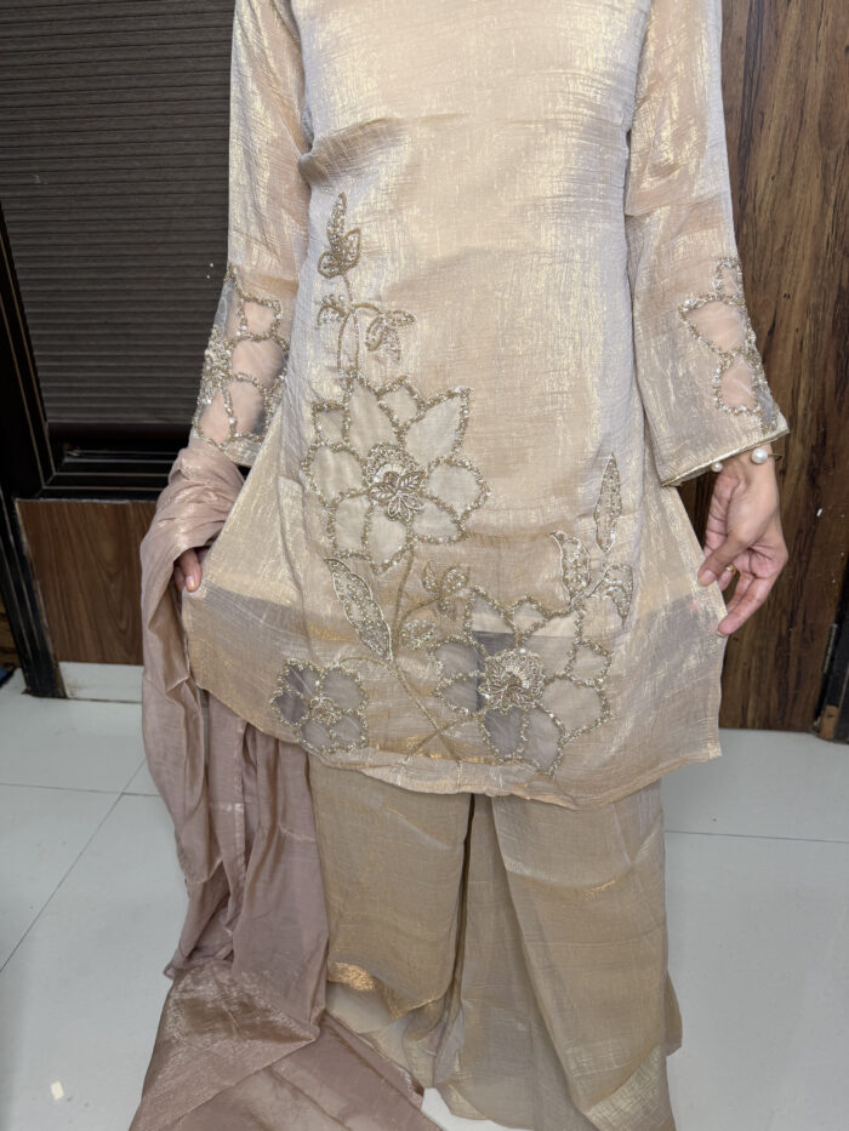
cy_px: 566
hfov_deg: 56.8
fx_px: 785
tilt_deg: -25.4
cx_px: 424
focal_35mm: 24
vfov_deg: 71.6
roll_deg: +1.7
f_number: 1.78
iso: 125
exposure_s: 1/50
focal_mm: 6.76
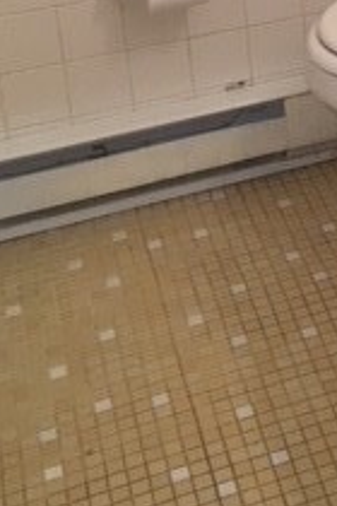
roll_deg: +1.2
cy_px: -137
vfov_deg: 20.4
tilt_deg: -17.2
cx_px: 498
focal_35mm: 92
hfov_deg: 14.0
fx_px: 1292
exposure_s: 1/30
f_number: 2.2
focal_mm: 4.15
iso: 64
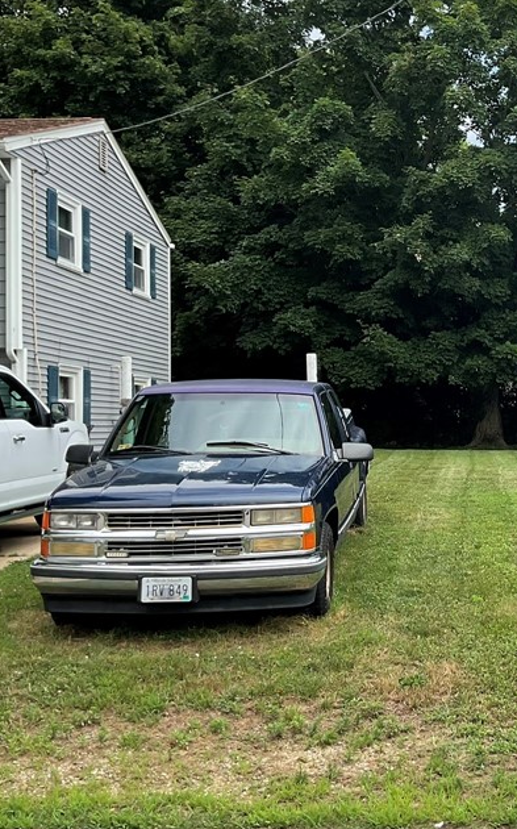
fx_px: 1129
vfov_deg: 40.2
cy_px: 357
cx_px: 556
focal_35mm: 50
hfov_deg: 24.2
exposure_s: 1/869
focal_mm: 3
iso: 16
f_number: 1.8
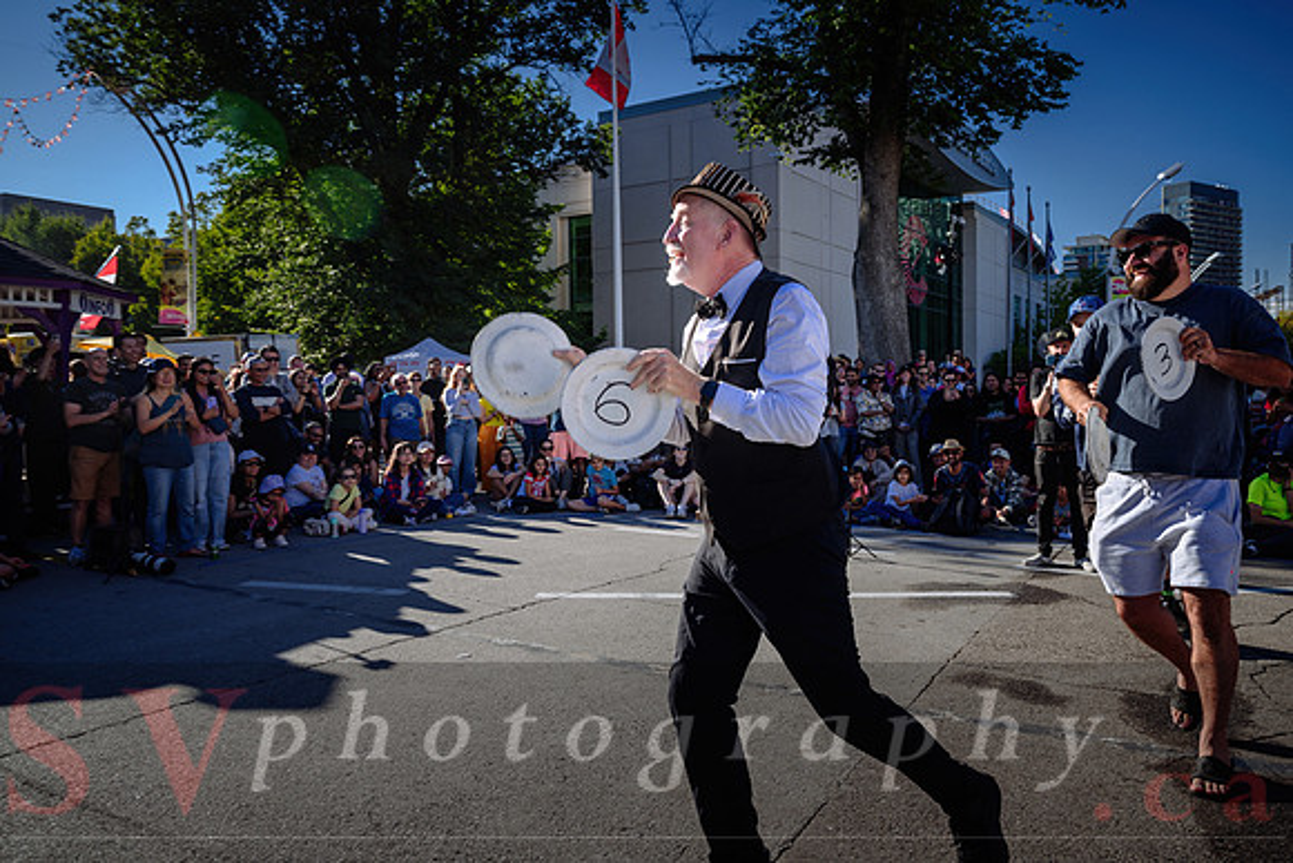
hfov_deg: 68.0
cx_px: 689
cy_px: 403
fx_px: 957
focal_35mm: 27
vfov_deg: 48.5
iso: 64
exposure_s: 1/400
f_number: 4
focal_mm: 25
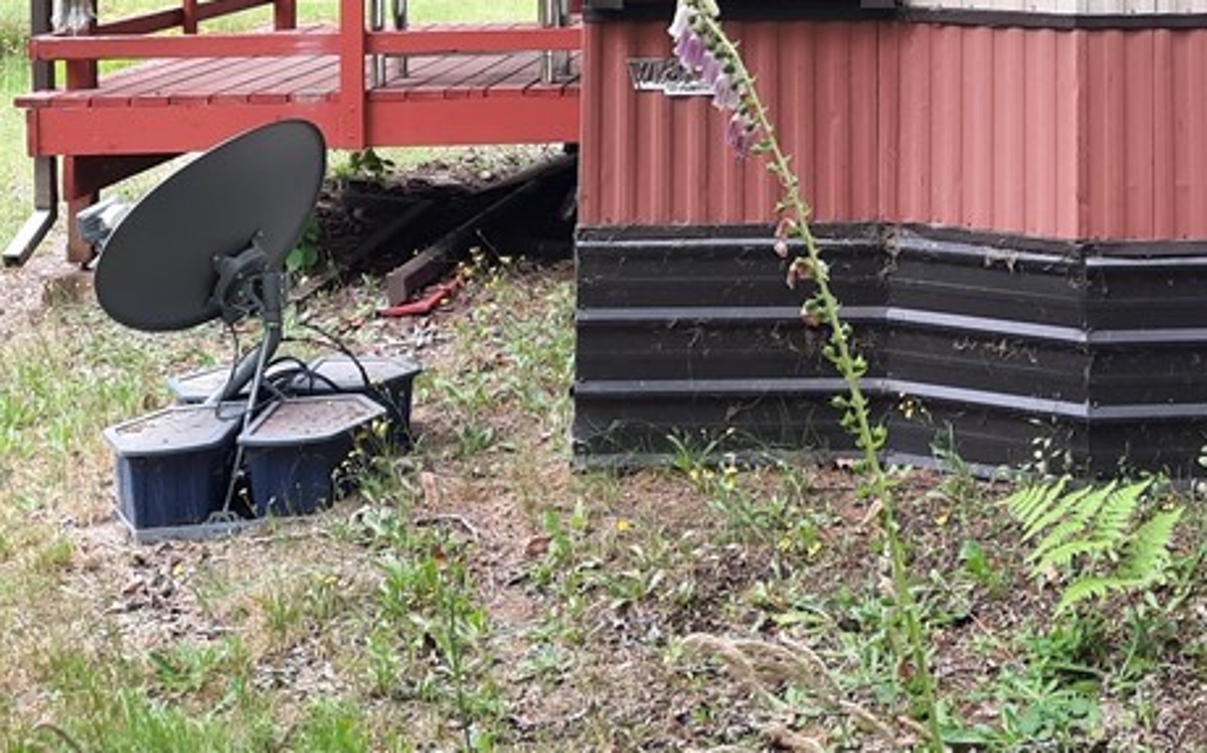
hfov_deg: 33.1
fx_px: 1940
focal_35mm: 59
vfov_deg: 20.6
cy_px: -129
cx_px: 1050
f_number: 2
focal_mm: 4.6
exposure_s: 1/60
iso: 40
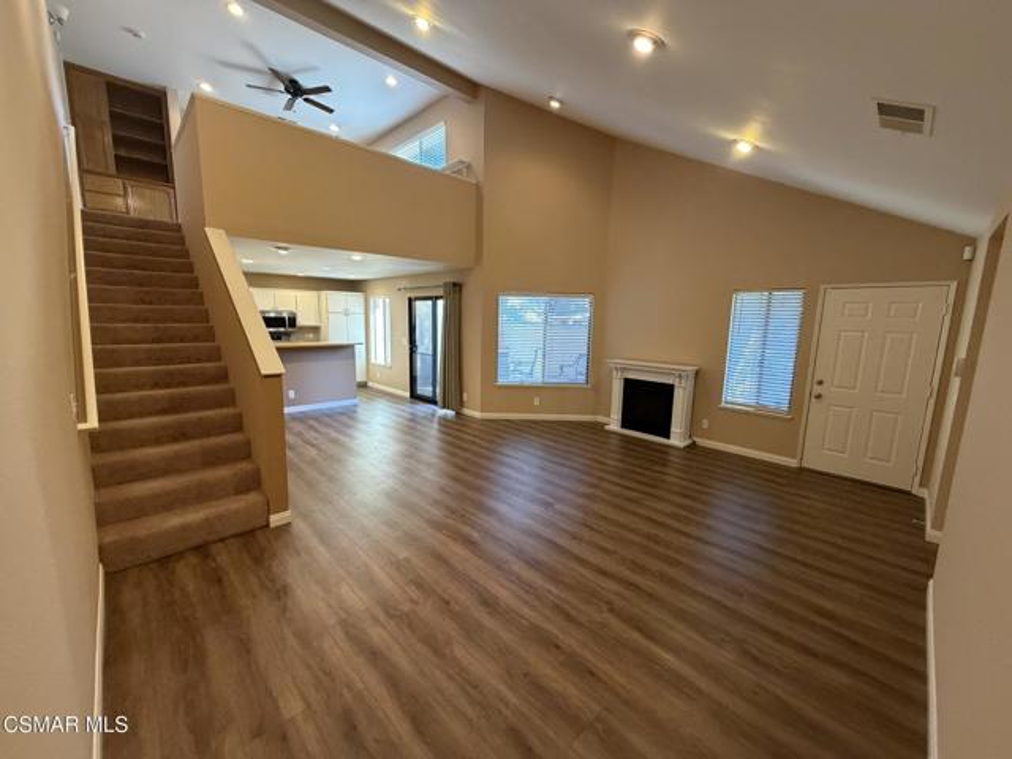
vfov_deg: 85.7
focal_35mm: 14
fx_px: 409
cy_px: 380
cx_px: 506
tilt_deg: -8.6
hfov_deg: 102.1
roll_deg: -0.6
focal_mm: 2.22
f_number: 2.2
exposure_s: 1/60
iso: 400
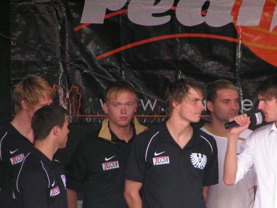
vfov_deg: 2.7
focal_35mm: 548
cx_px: 188
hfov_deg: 3.6
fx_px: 4384
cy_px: 138
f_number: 3.5
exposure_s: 1/160
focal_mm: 58
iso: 200
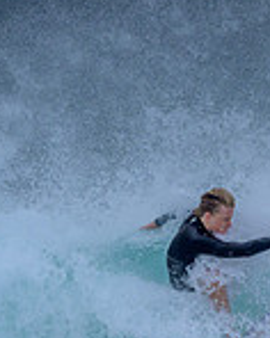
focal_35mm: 2952
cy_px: 408
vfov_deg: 0.7
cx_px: 229
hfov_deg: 0.5
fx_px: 29548
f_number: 6.3
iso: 720
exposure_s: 1/2000
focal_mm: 800
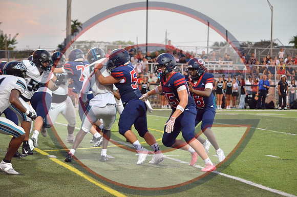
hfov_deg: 14.9
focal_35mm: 138
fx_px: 1136
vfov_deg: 9.9
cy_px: 98
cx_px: 148
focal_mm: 92
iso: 4500
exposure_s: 1/500
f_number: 4.5
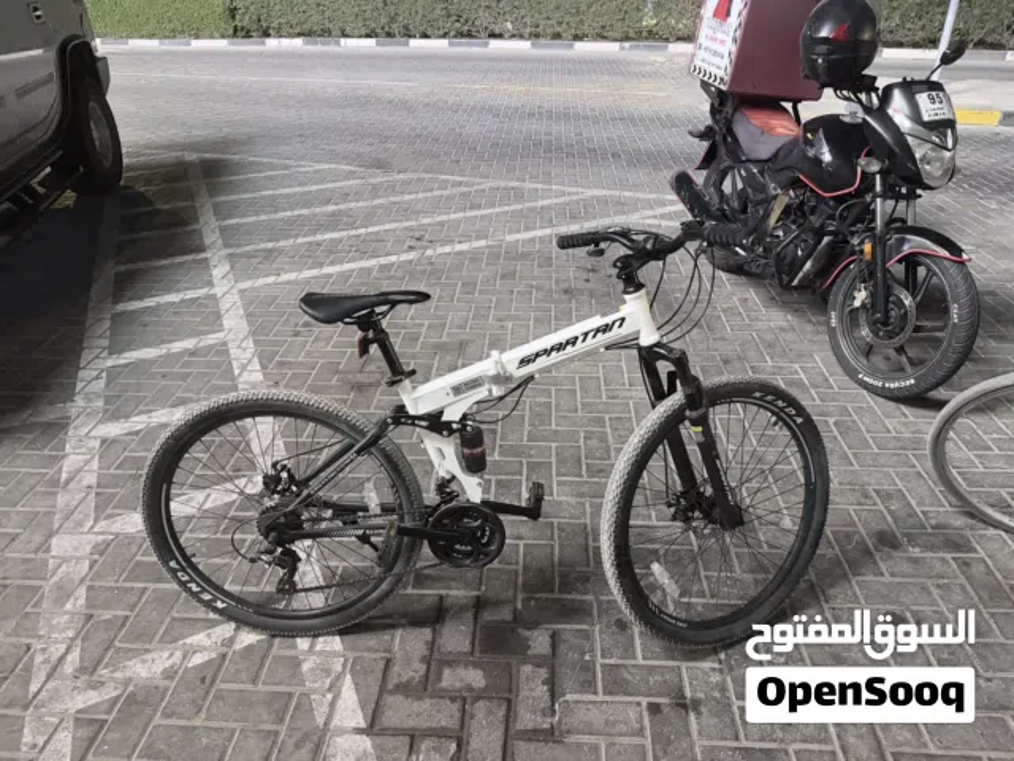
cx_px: 507
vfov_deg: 56.8
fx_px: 703
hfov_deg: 71.6
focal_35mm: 24
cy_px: 380
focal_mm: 6.76
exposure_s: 1/25
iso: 800
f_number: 1.78
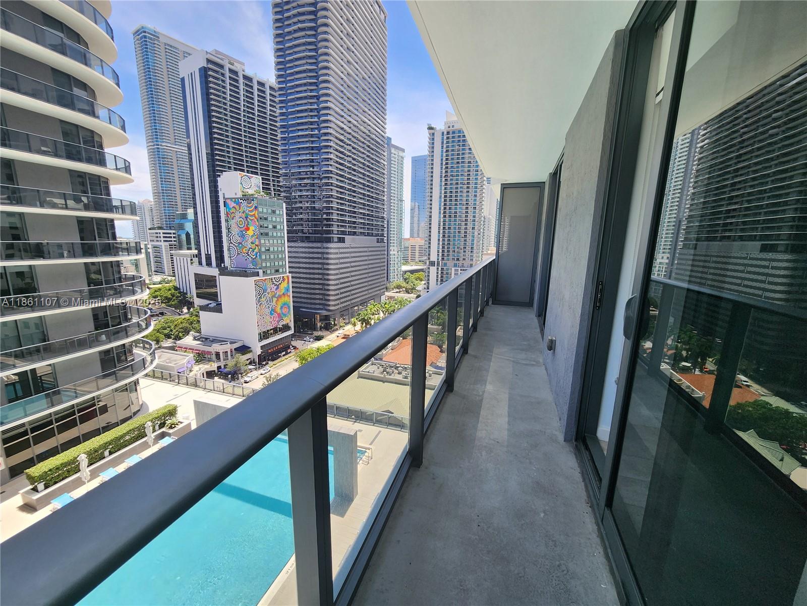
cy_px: 303
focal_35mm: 13
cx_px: 404
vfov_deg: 89.9
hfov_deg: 106.2
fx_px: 303
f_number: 2.2
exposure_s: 1/655
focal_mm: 2.2
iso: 50
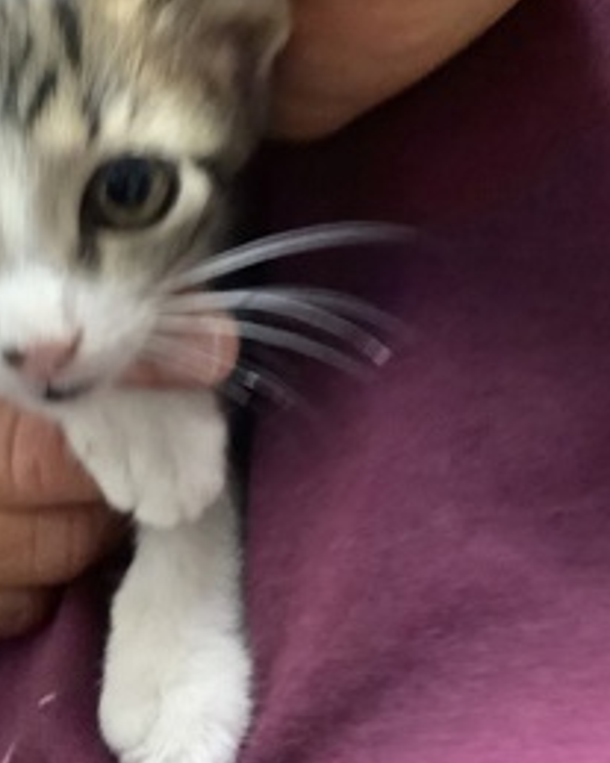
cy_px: 300
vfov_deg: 37.9
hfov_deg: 30.4
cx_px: 161
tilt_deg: +2.8
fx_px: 1106
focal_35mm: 49
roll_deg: -1.4
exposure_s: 1/40
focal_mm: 3.3
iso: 400
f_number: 2.4
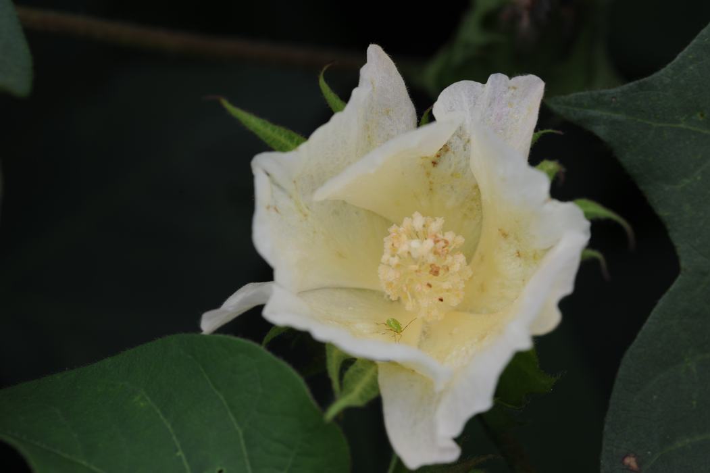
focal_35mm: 105
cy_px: 236
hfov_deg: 19.5
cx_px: 355
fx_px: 2070
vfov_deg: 13.0
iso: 200
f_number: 11
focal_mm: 105
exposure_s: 1/200
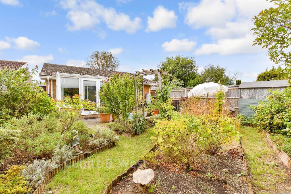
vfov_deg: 77.3
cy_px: 97
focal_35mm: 15
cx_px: 146
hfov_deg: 100.4
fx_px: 121
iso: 160
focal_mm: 10
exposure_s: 1/200
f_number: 8
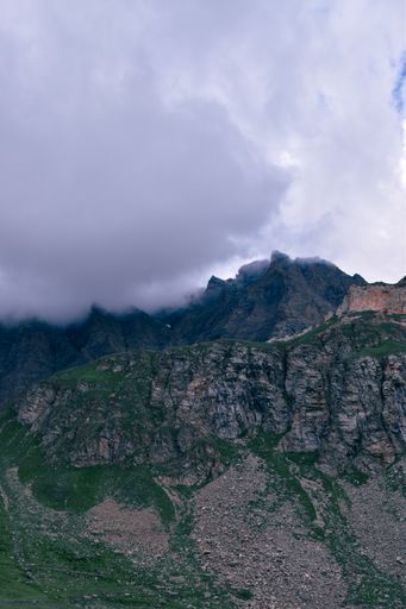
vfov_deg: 47.9
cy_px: 304
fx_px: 686
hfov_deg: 33.0
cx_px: 203
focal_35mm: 40
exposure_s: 1/250
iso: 200
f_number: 8
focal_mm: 27
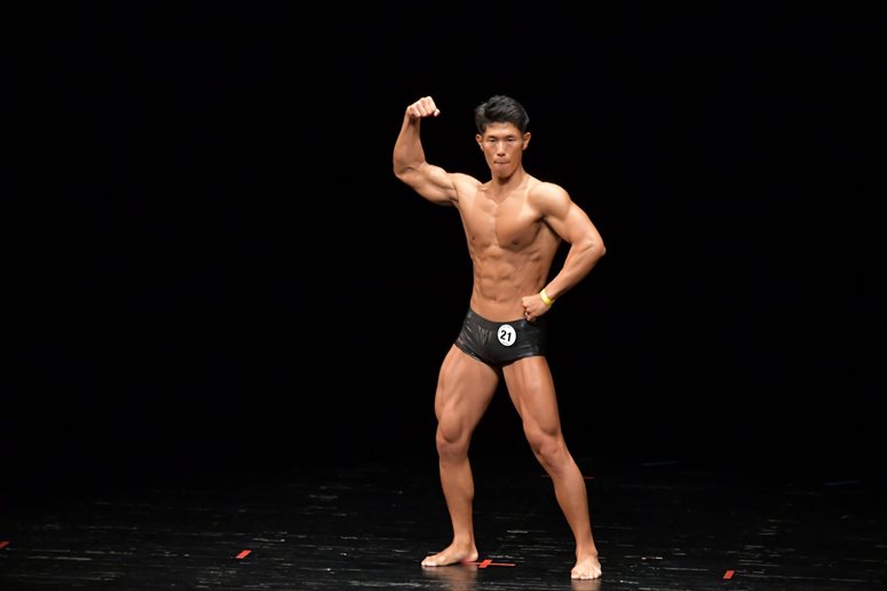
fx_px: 6649
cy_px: 296
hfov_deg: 7.6
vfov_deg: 5.1
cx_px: 444
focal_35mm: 270
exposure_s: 1/400
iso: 4000
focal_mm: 180
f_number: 5.6
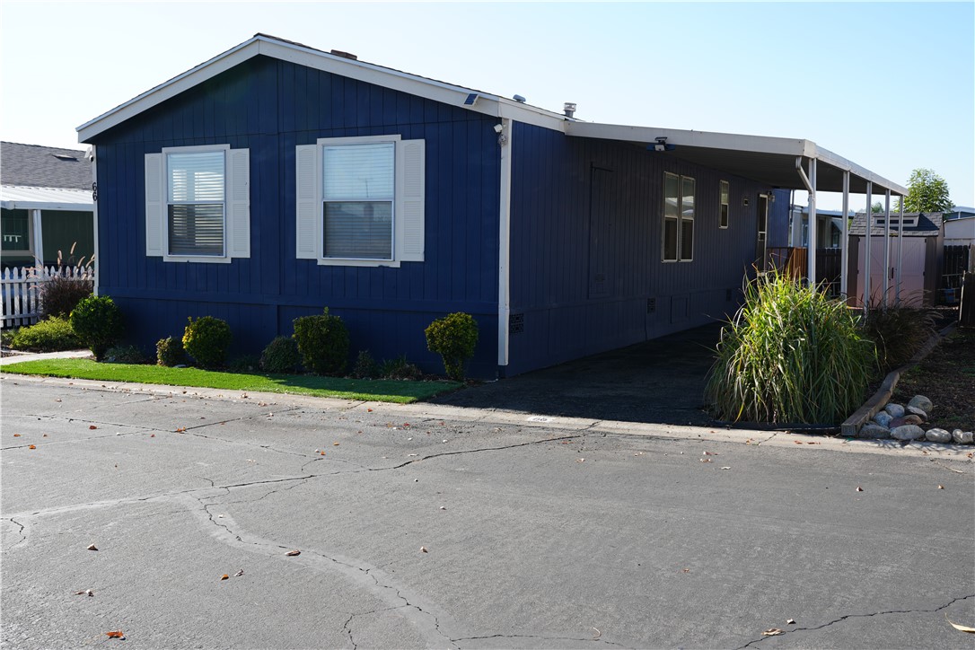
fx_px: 948
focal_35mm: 35
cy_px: 325
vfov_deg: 37.9
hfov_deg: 54.4
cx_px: 488
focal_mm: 35
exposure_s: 1/125
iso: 100
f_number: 8
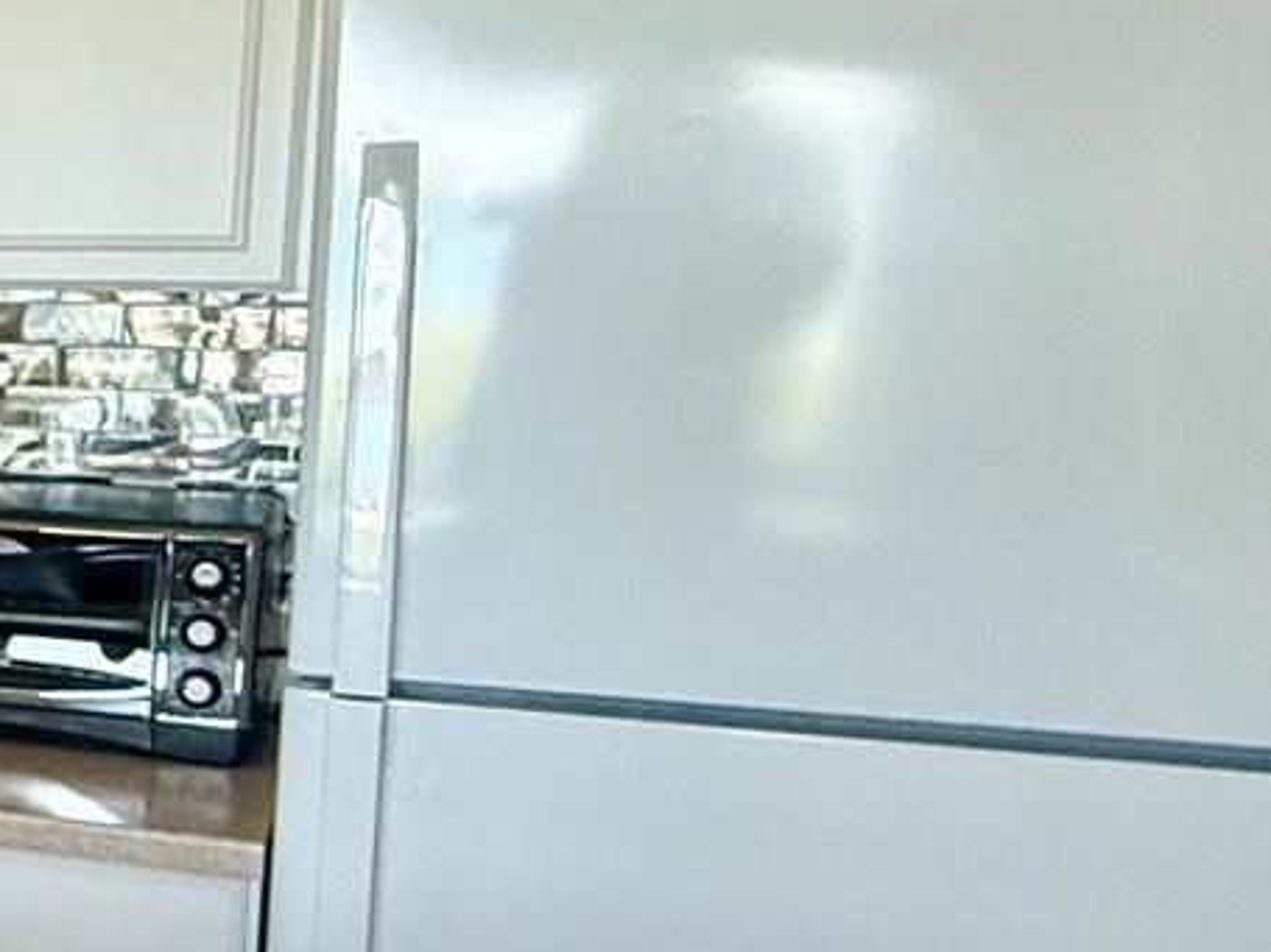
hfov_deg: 20.8
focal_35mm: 63
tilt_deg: -8.0
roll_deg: +0.6
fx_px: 2313
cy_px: 511
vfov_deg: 23.3
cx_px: -1034
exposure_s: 1/120
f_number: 2.2
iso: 320
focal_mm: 2.22
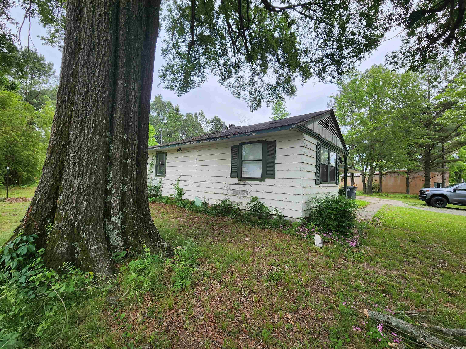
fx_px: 175
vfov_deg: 89.9
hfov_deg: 106.2
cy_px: 174
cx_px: 233
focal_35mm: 13
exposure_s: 1/279
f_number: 2.2
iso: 50
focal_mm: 2.2
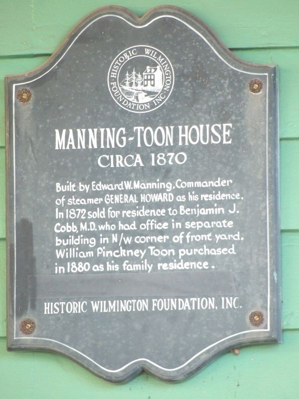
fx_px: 9766
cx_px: 150
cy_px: 200
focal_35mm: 848
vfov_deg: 2.3
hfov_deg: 1.8
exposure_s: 1/46
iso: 800
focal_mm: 152.1
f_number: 4.8
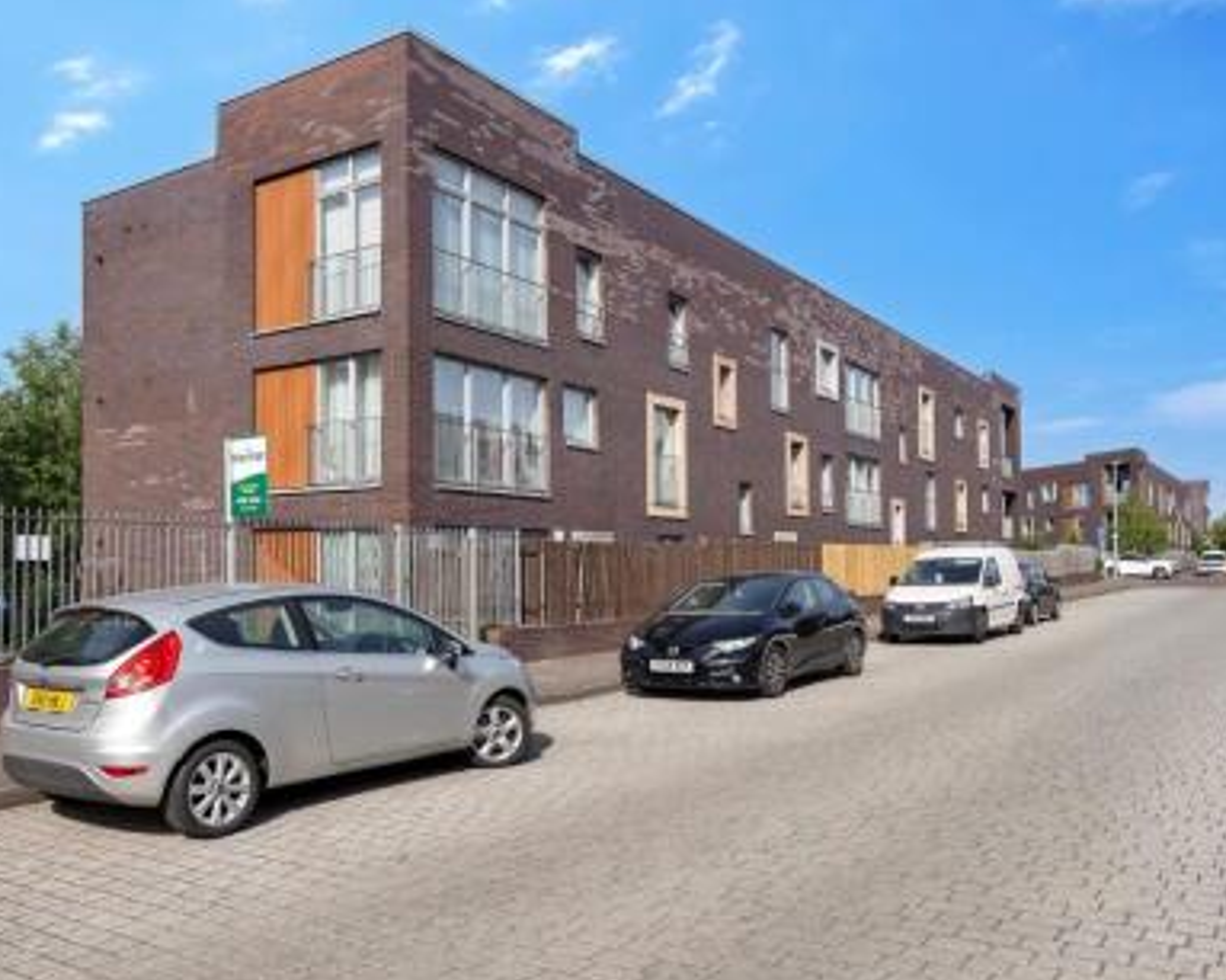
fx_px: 1015
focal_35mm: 28
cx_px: 586
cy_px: 501
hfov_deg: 62.2
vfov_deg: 51.5
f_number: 5.6
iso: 200
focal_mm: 16
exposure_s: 1/1250
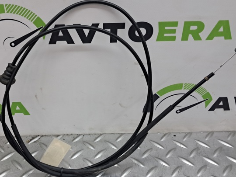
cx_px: 109
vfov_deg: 44.2
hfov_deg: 56.8
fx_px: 218
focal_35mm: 32
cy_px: 90
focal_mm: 4
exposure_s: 1/50
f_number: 1.8
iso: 80
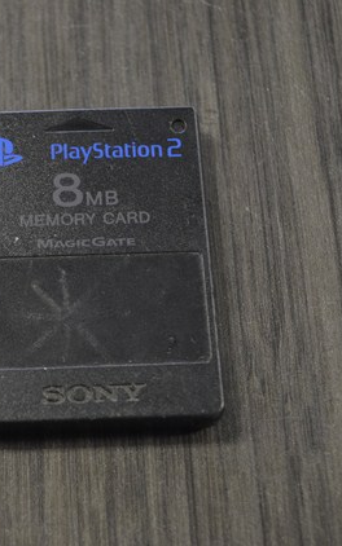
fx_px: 1311
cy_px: 273
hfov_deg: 14.6
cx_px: 1
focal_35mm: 88
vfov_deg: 23.5
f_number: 5
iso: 1600
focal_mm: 38
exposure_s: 1/40
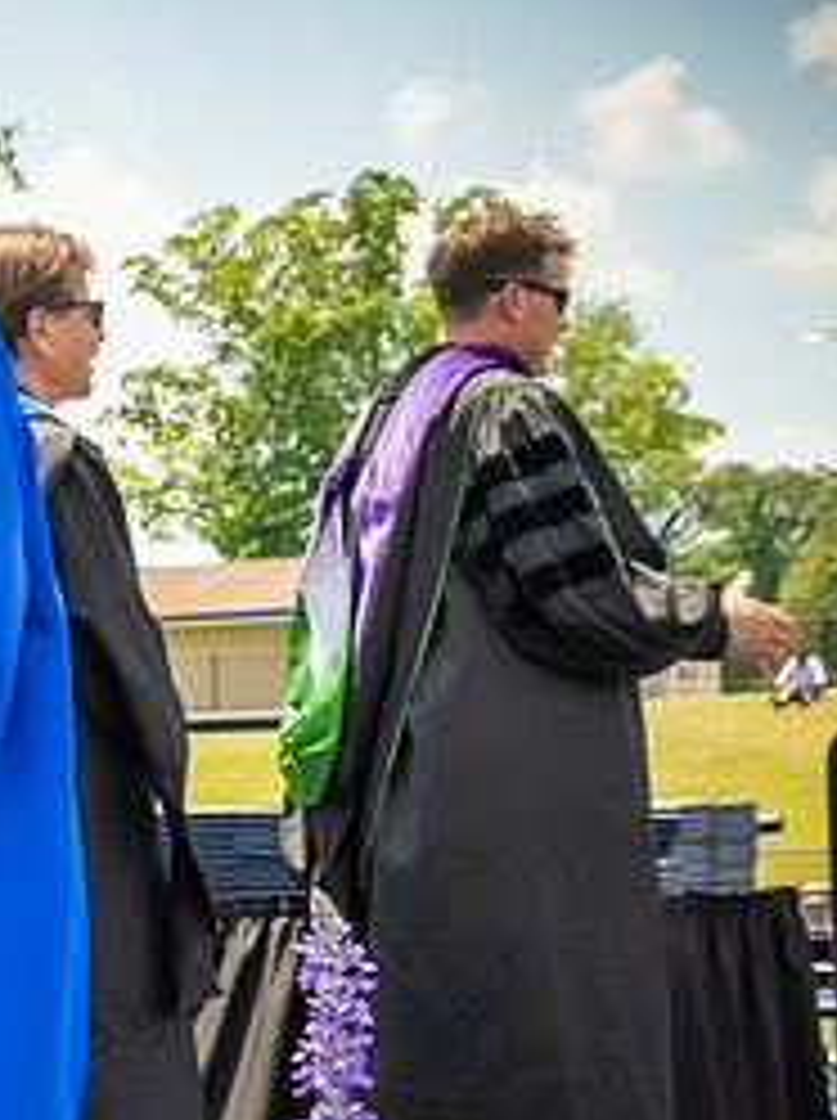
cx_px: -413
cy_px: 754
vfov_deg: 15.4
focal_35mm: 128
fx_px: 4137
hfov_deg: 11.1
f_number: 7.1
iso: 200
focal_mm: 29
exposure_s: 1/800
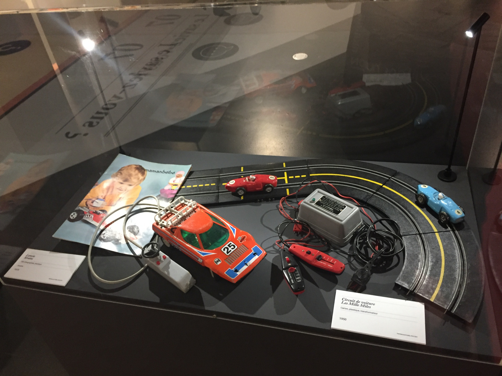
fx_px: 421
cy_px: 188
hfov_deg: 61.7
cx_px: 251
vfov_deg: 48.2
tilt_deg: -38.0
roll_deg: +8.9
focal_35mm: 29
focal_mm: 4.15
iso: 250
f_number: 2.2
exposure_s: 1/20
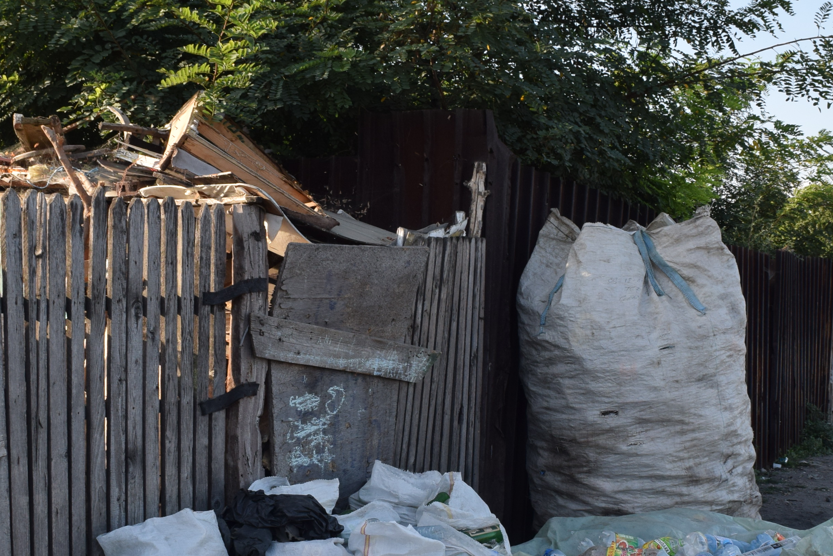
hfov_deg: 39.6
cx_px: 446
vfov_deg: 26.8
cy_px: 389
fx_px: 1157
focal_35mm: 50
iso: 360
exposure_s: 1/250
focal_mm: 18
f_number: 8
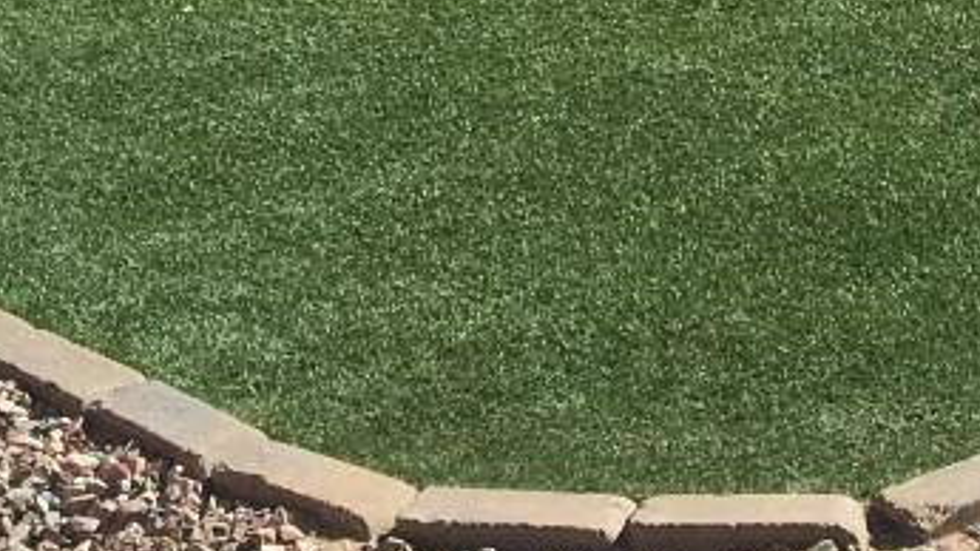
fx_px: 3430
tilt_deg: -5.1
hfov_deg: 15.7
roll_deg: +0.4
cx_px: 1165
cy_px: -602
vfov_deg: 8.6
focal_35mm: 132
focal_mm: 4.15
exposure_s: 1/1570
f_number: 2.2
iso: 25
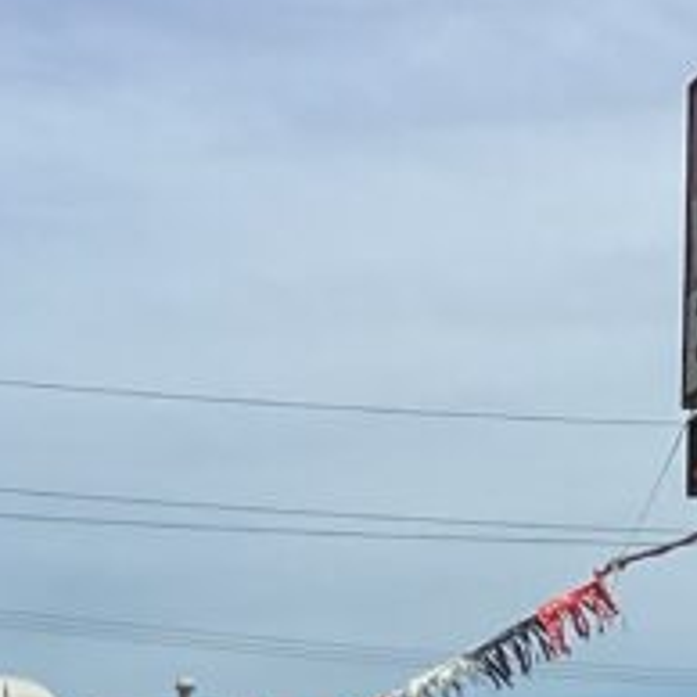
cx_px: 248
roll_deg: -0.5
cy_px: 1207
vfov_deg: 11.3
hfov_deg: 12.0
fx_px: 3303
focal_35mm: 145
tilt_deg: -4.3
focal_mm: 3.3
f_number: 2.4
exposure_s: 1/2146
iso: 25
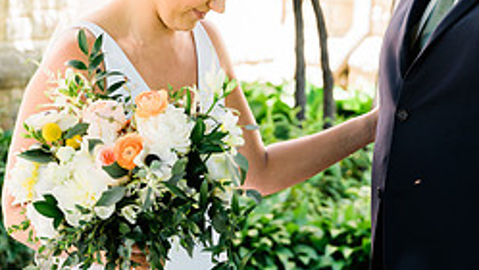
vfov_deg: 7.8
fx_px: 1981
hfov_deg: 13.8
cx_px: 277
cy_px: 35
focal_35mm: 156
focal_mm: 64
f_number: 4
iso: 320
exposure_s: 1/320
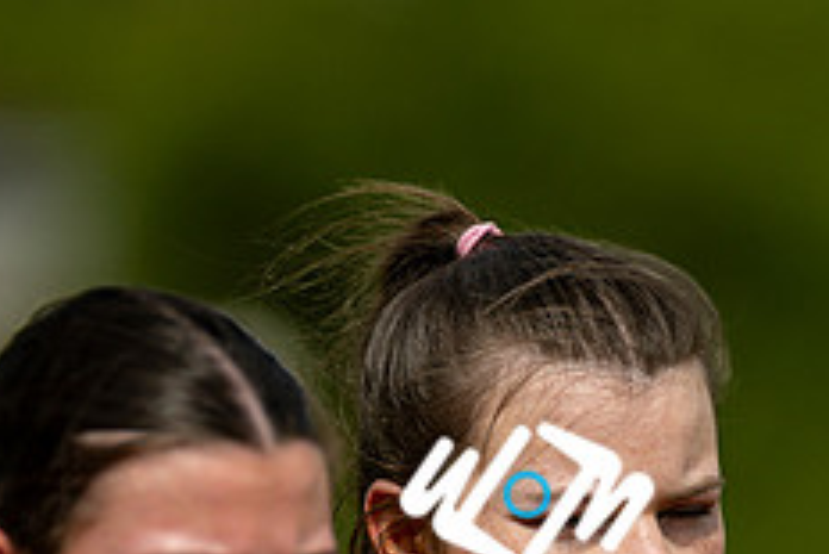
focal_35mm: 750
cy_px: 574
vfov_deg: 1.8
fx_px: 17281
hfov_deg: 2.7
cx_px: 525
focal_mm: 300
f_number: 2.8
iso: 100
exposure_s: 1/6400
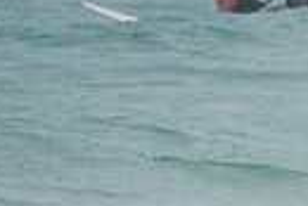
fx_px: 19083
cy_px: 382
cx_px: 635
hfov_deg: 0.9
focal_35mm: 2228
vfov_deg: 0.6
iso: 720
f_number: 5.6
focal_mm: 500
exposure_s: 1/320
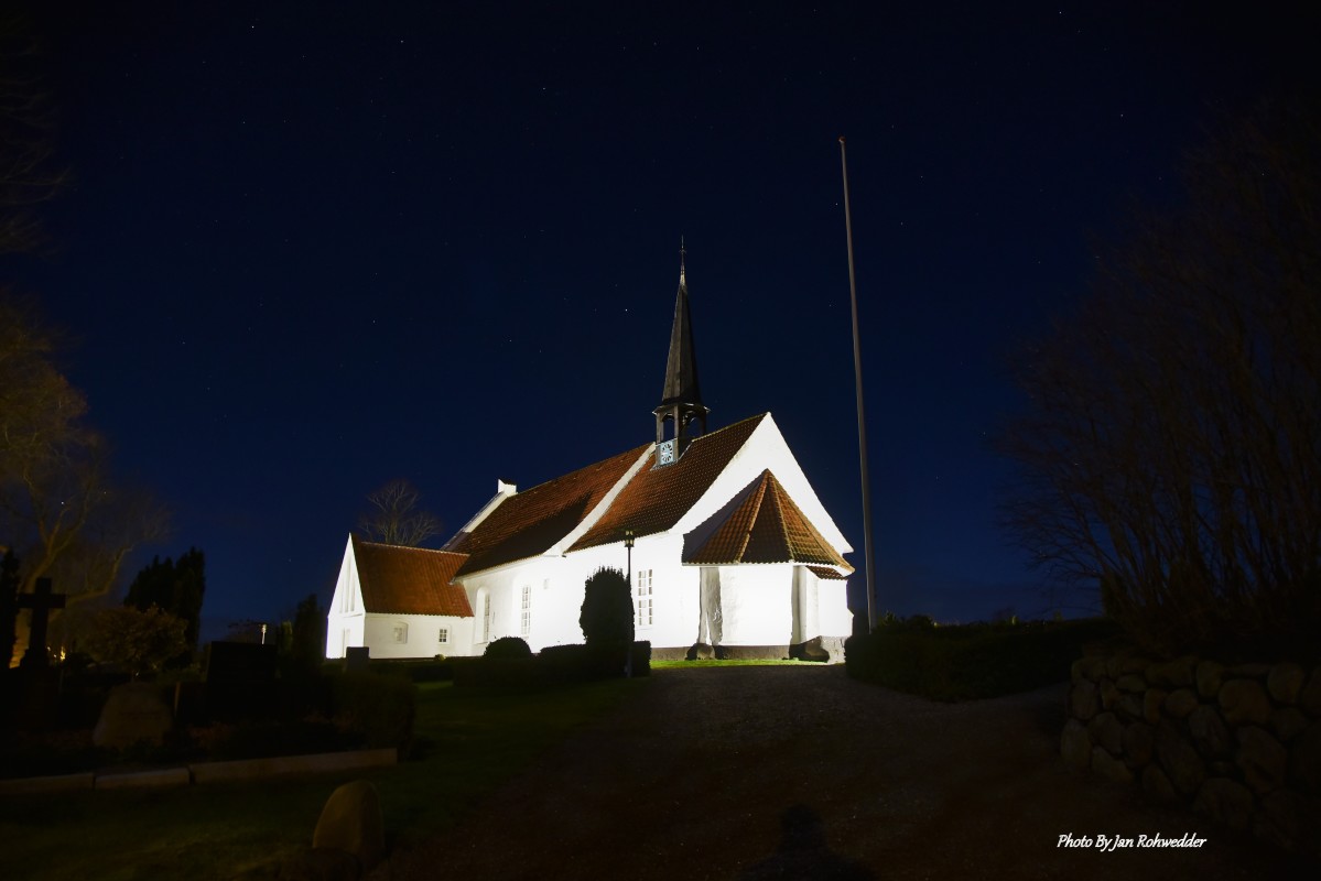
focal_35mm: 24
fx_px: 881
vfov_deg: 53.2
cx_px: 660
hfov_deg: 73.7
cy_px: 440
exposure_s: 1.5
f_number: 4
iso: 800
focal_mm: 24
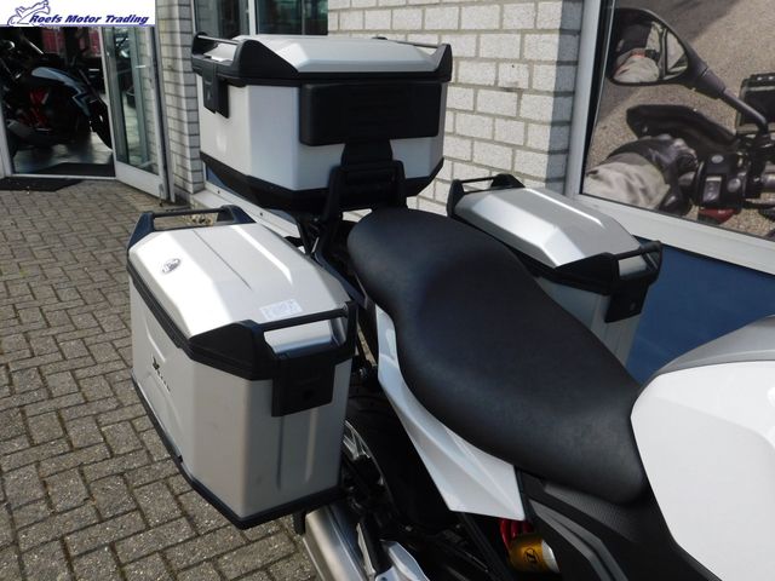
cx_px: 388
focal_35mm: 30
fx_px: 672
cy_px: 290
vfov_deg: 46.8
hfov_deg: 60.0
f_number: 3.2
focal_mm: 5.3
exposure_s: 1/400
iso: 125
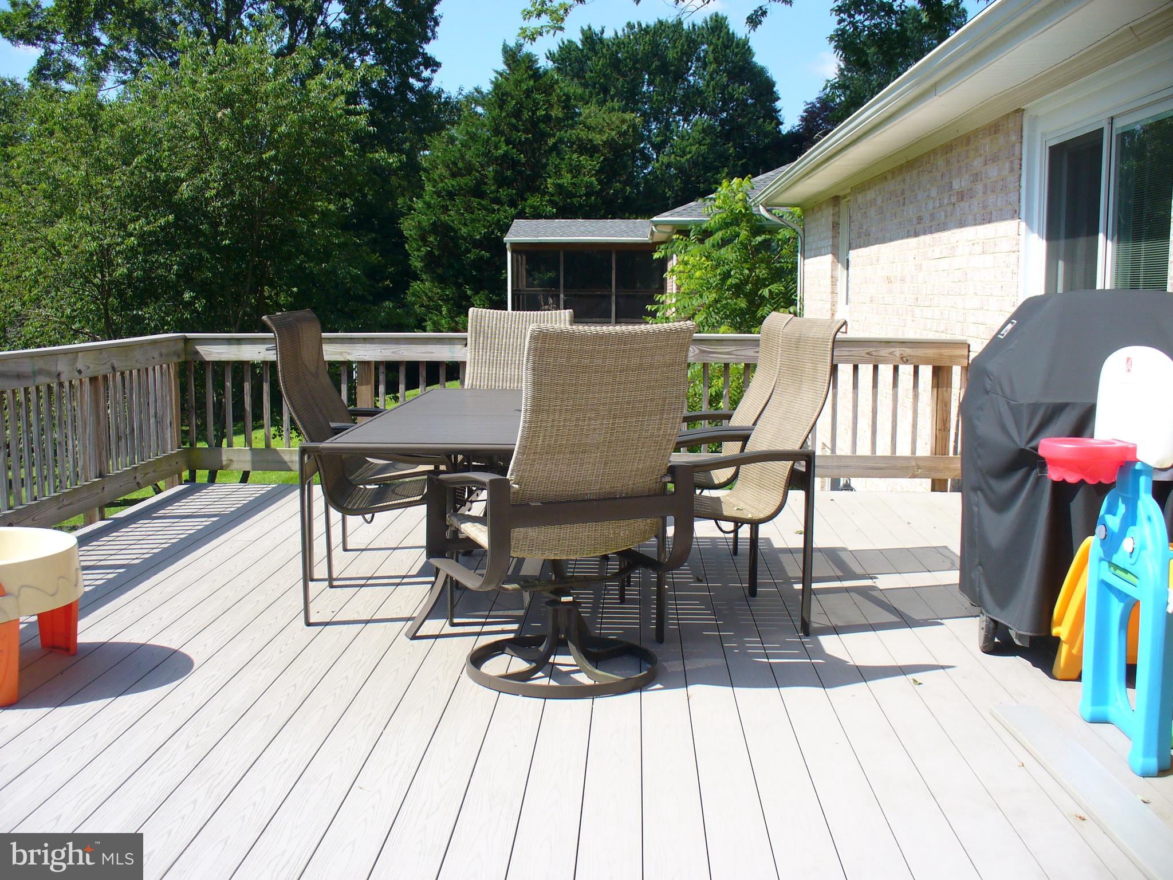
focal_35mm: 37
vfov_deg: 38.7
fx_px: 1254
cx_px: 586
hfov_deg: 50.1
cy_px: 440
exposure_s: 1/200
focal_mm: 6.1
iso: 80
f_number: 5.6
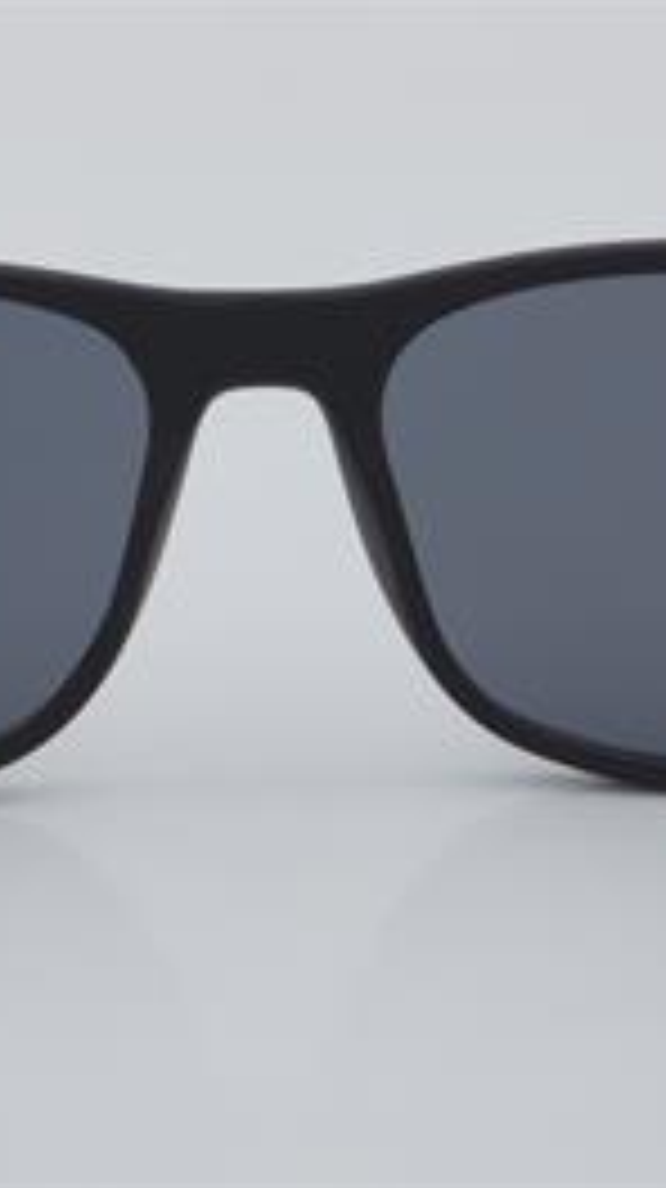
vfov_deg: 18.0
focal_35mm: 119
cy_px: 594
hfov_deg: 10.2
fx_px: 3746
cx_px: 261
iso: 100
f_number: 32
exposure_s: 1/4
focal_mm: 50
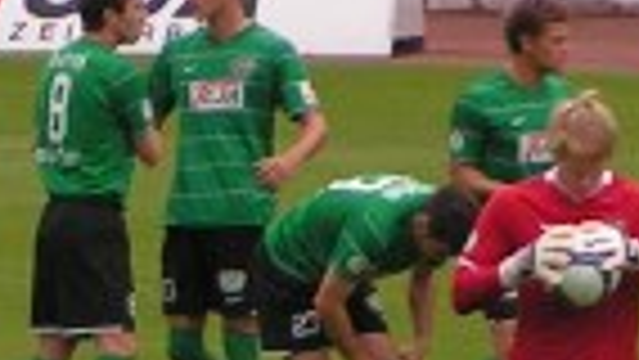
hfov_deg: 1.6
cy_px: 297
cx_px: -153
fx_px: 23544
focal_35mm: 1389
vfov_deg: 0.9
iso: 50
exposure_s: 1/400
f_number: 3.5
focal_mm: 34.5
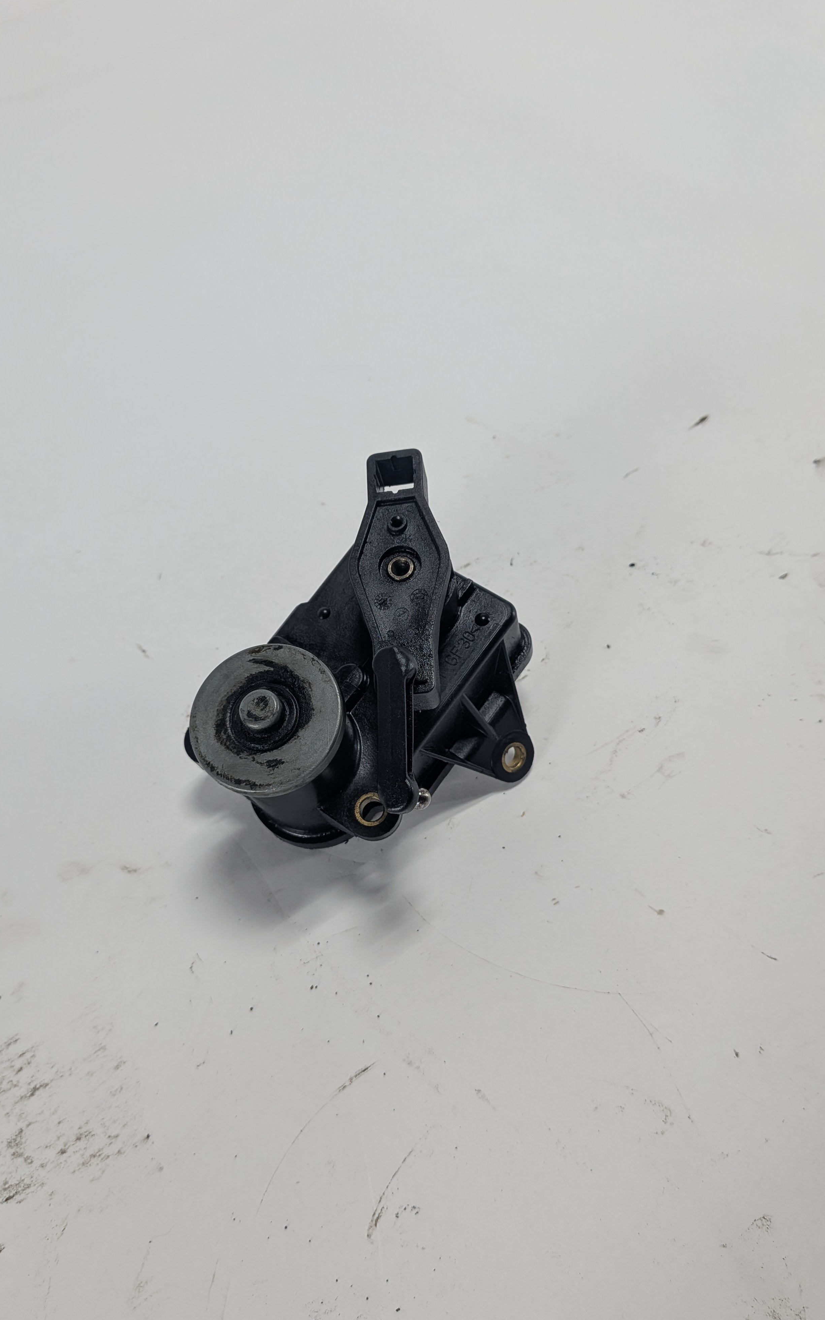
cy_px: 663
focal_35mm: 26
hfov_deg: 47.5
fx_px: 935
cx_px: 357
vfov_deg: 70.4
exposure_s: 1/566
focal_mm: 4.53
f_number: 1.7
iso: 44
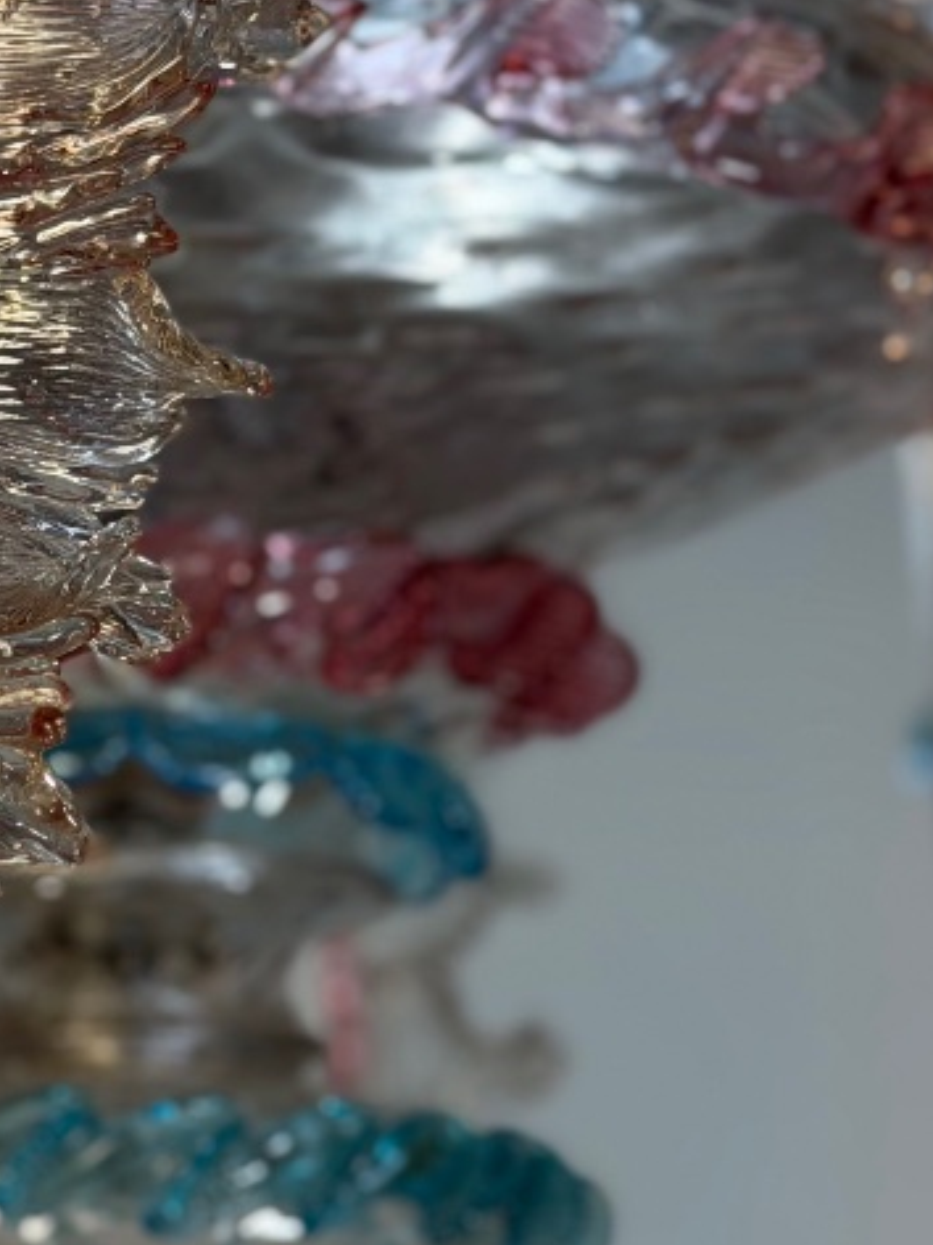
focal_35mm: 122
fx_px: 4384
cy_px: 591
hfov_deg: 11.9
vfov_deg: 16.1
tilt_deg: +11.7
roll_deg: -0.6
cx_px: -221
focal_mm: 6.76
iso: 100
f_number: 1.78
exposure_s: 1/100
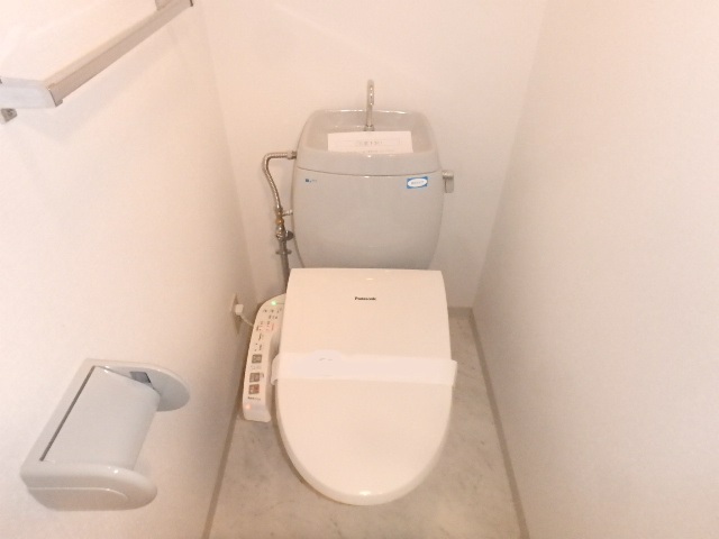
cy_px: 270
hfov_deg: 79.0
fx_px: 436
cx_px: 360
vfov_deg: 63.4
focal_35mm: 21
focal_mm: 3.7
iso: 1600
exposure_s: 1/30
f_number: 6
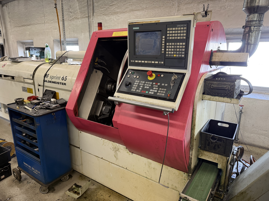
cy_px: 100
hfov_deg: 71.6
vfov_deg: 56.8
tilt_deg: -13.3
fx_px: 187
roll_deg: -0.4
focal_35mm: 24
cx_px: 134
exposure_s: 1/50
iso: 160
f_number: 1.78
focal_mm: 6.76
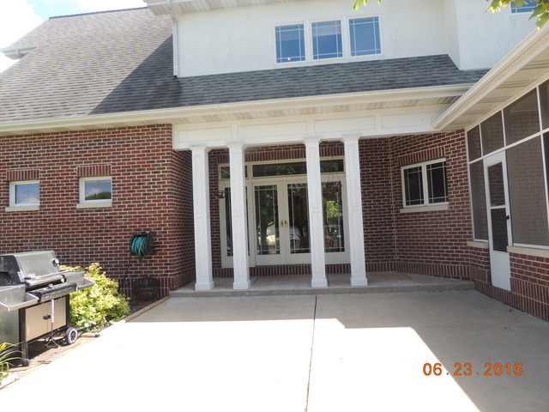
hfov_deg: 71.6
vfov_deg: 56.8
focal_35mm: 24
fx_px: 381
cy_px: 206
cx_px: 274
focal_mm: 4.3
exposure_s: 1/400
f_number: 3
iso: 100
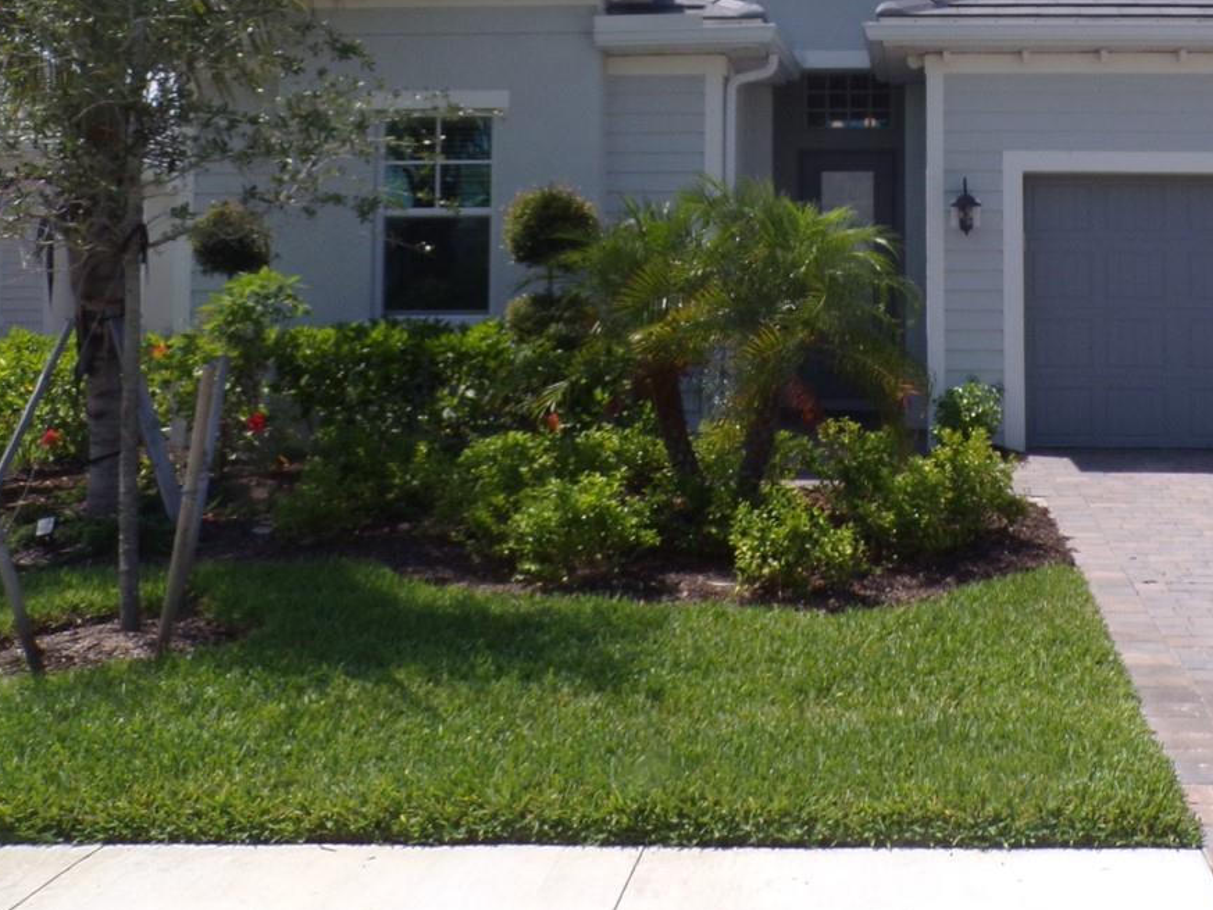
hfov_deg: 42.1
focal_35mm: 44
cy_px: 163
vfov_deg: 31.9
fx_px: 1542
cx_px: 848
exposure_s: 1/400
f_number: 5.8
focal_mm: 4.3
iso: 80
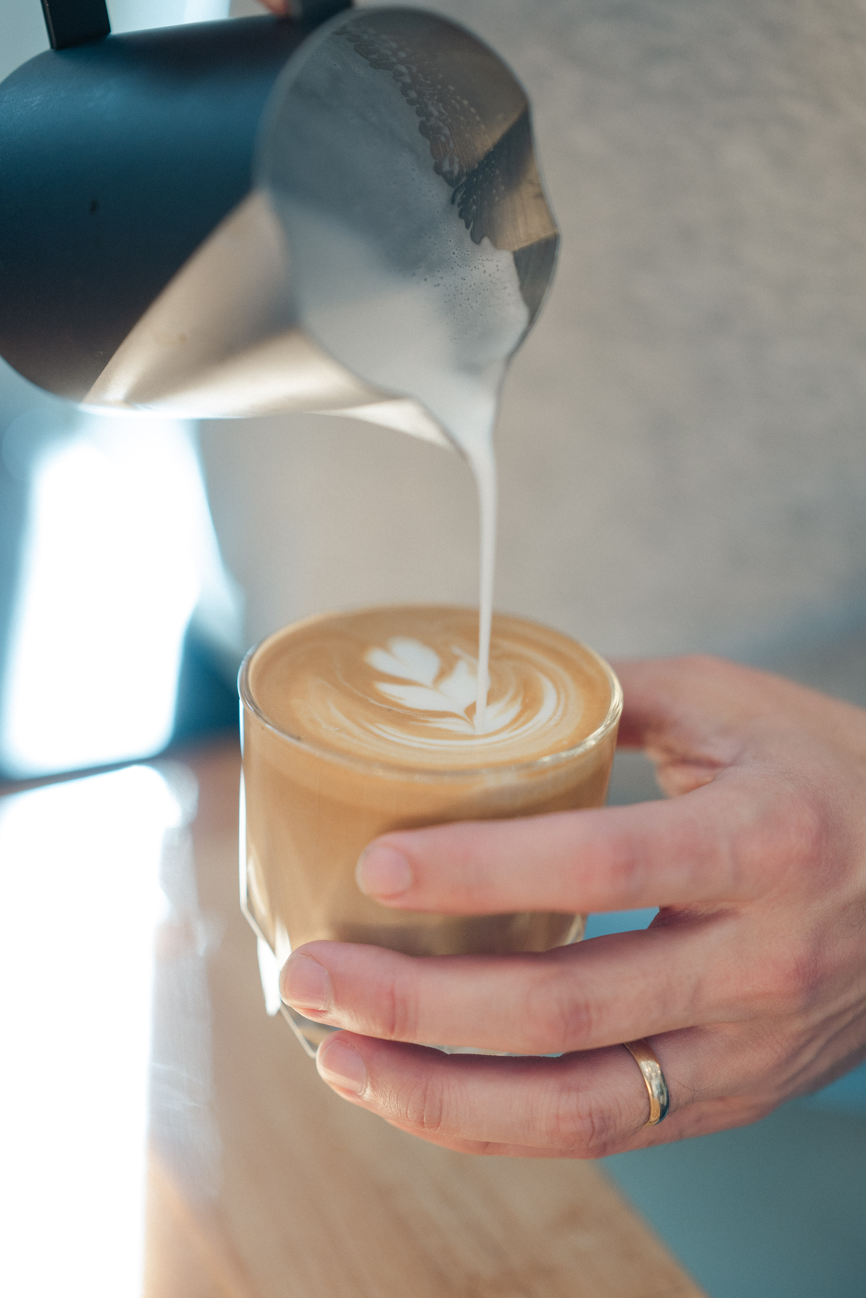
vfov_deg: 23.9
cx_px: 433
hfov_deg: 16.1
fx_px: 3067
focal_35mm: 85
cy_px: 649
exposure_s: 1/500
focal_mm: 85
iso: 250
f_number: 1.8
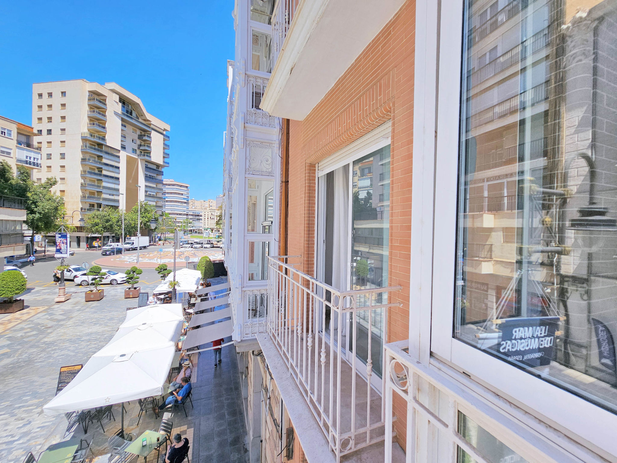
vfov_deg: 89.9
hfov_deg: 106.2
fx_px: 232
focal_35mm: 13
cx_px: 308
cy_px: 232
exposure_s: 1/2510
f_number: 2.2
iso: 50
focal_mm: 2.2
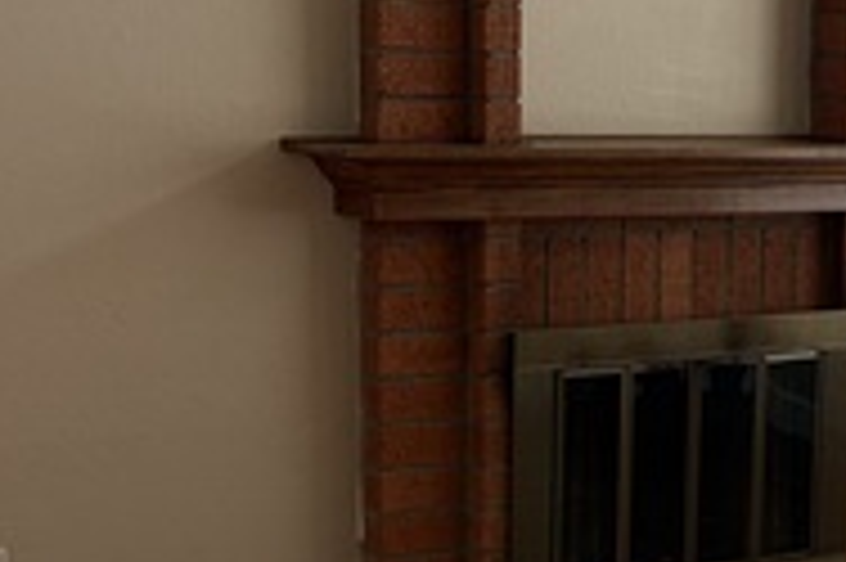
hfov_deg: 20.8
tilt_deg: -8.8
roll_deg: -1.2
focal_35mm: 96
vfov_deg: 14.2
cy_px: 382
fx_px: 2254
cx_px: 763
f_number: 1.6
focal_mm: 5.96
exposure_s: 1/186
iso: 40
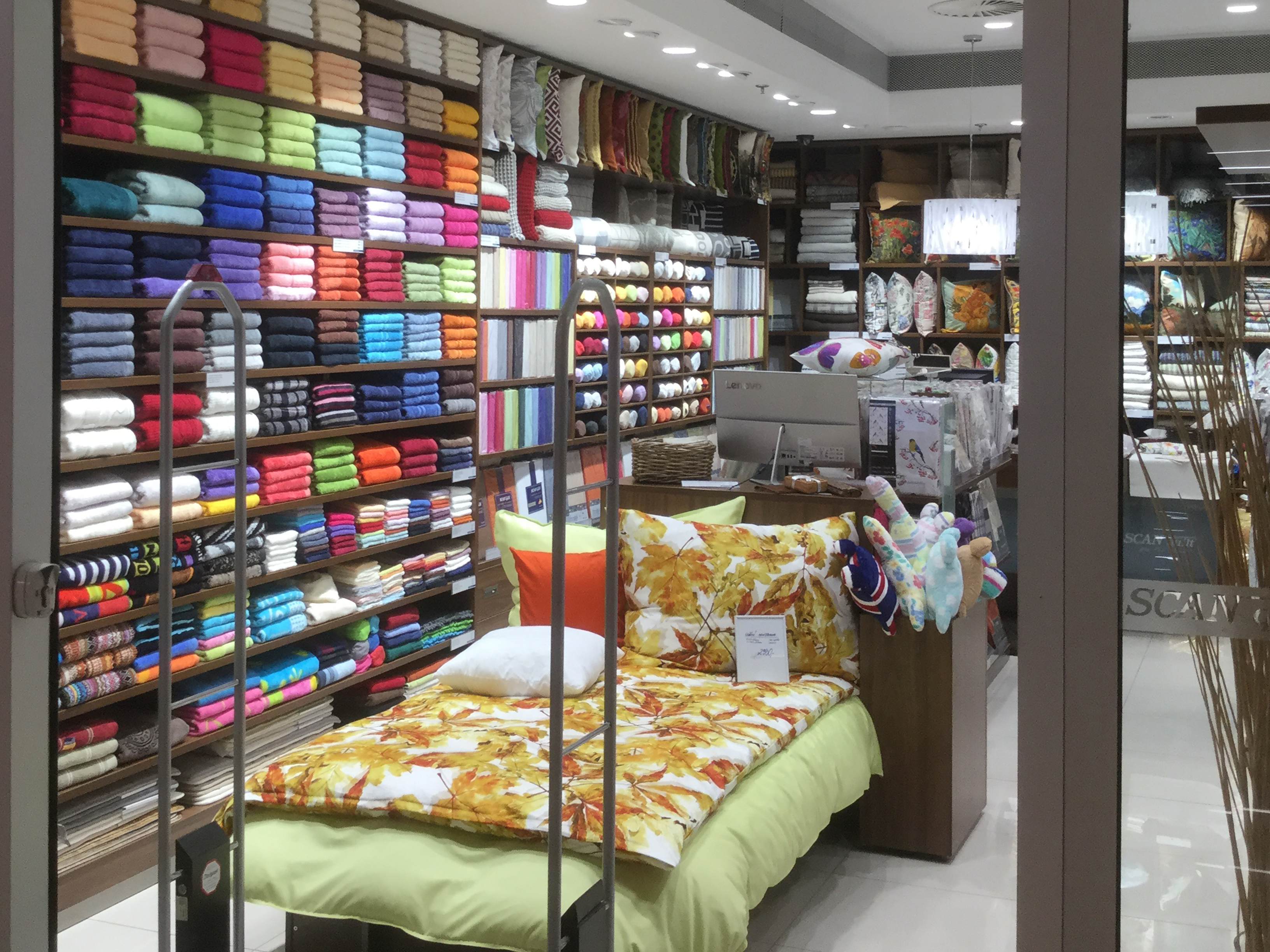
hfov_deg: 58.4
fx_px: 1137
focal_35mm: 31
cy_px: 476
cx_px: 635
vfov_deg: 45.4
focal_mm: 3.3
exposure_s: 1/33
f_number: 2.4
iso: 25
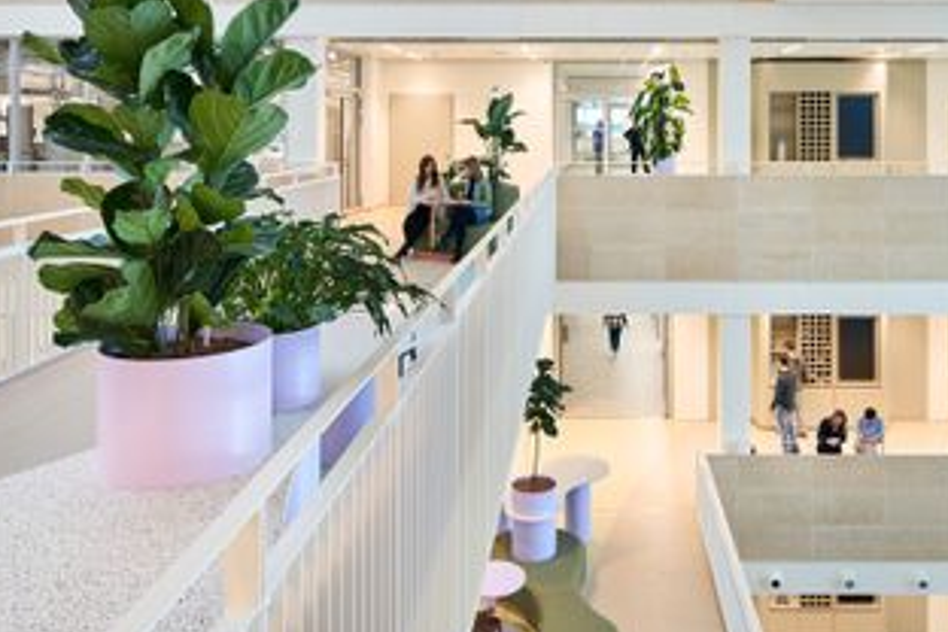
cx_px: 706
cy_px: 97
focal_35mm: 32
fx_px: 843
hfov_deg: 56.0
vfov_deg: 39.0
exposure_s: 1/80
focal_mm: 17
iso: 1250
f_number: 5
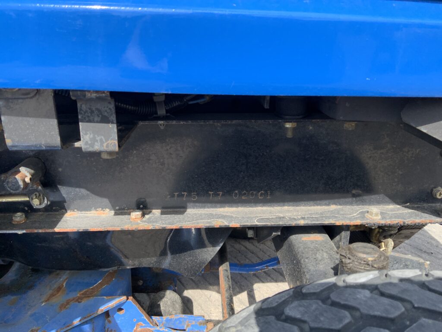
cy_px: 166
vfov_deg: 48.2
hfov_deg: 61.7
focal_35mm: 29
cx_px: 221
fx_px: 370
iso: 16
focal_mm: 3
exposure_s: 1/540
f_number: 1.8
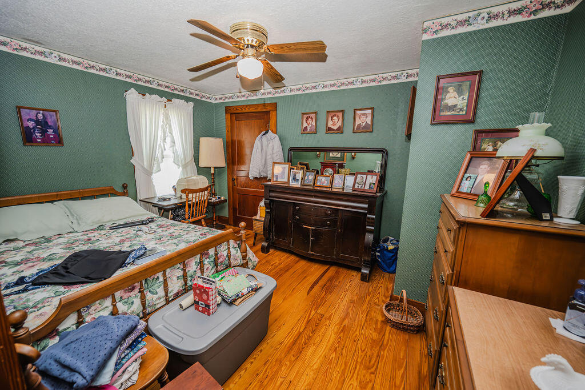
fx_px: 228
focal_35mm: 14
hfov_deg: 104.2
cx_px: 292
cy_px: 195
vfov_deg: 81.2
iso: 1600
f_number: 4
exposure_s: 1/200
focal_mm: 14
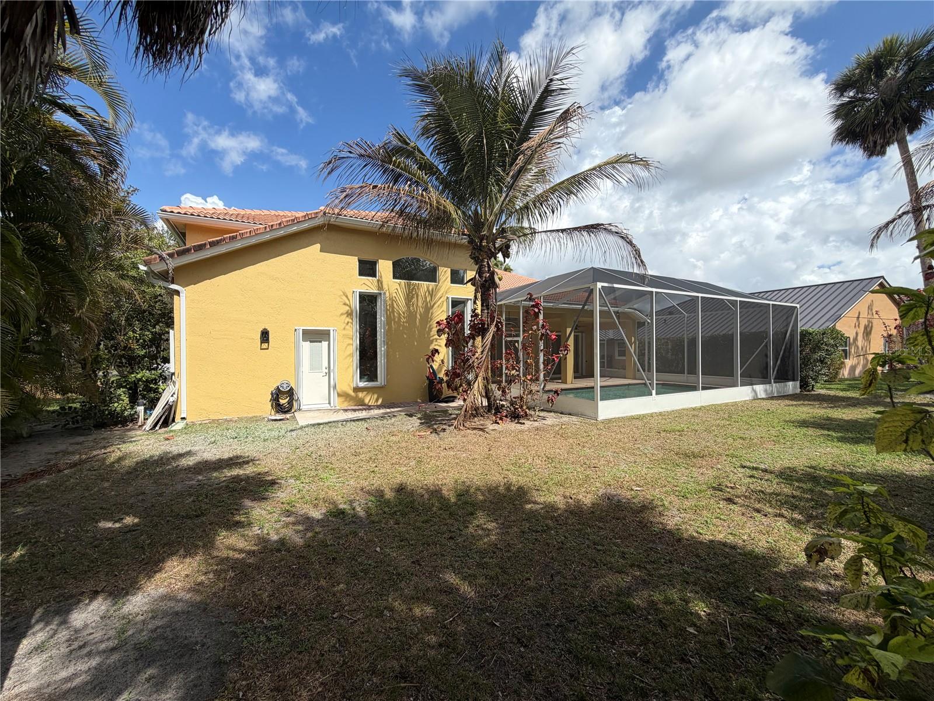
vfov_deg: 85.7
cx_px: 467
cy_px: 350
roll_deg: +1.0
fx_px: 378
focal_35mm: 14
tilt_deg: -0.9
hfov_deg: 102.1
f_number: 2.2
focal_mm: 2.22
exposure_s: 1/864
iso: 20
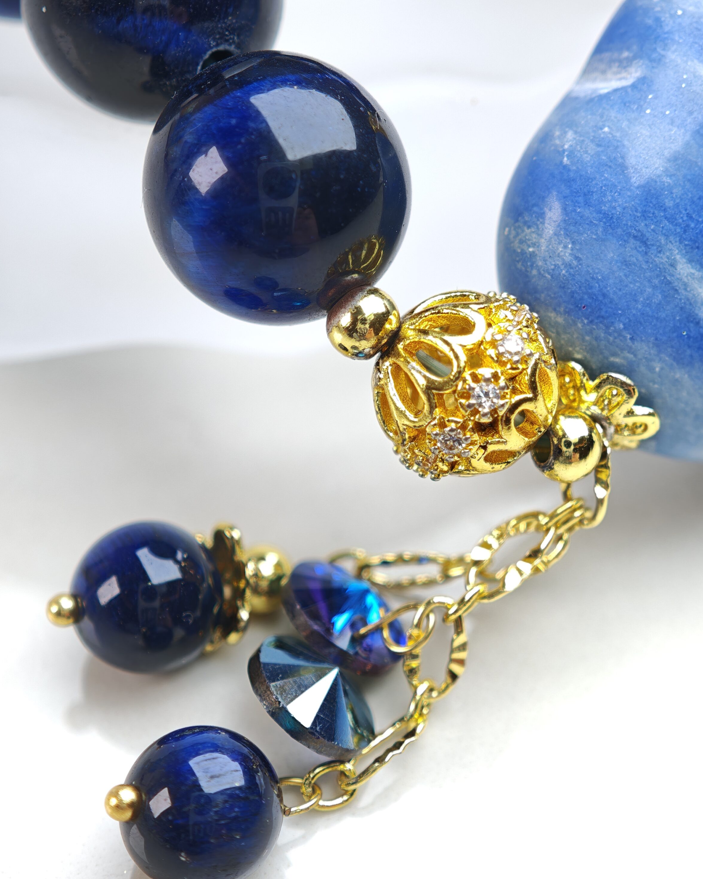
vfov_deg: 22.7
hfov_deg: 18.3
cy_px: 466
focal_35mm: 84
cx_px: 373
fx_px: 2184
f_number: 1.8
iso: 50
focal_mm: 11.5
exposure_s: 1/259
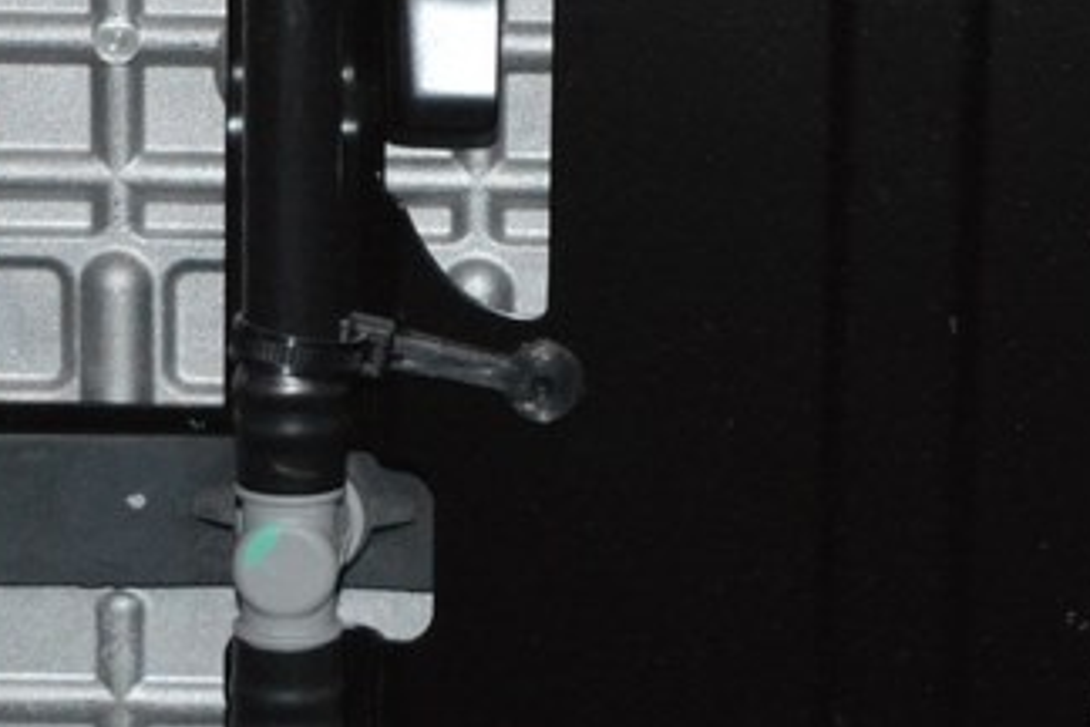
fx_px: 5450
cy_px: 214
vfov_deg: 7.6
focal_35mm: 180
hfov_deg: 11.4
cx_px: 814
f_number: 4.8
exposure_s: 1/60
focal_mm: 38
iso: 3200
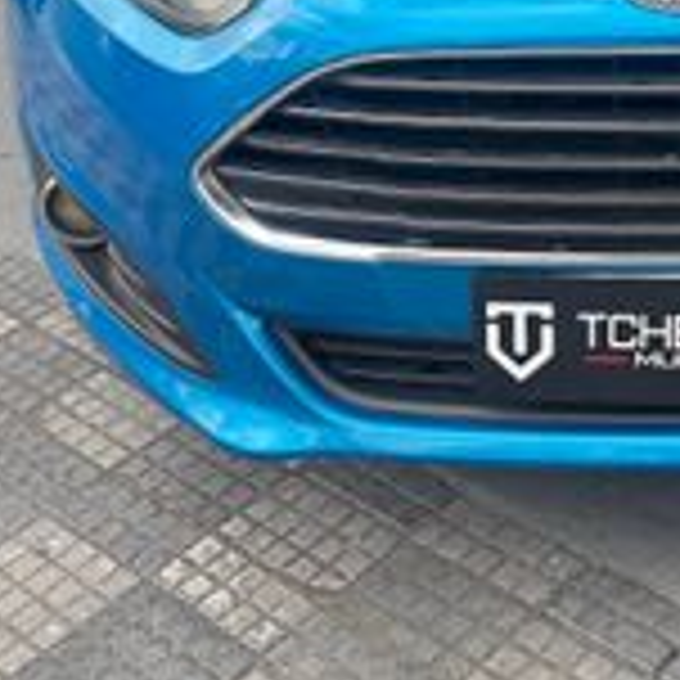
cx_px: 734
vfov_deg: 24.4
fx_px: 1467
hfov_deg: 24.5
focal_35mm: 66
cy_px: -59
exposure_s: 1/518
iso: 80
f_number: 1.78
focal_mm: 6.76
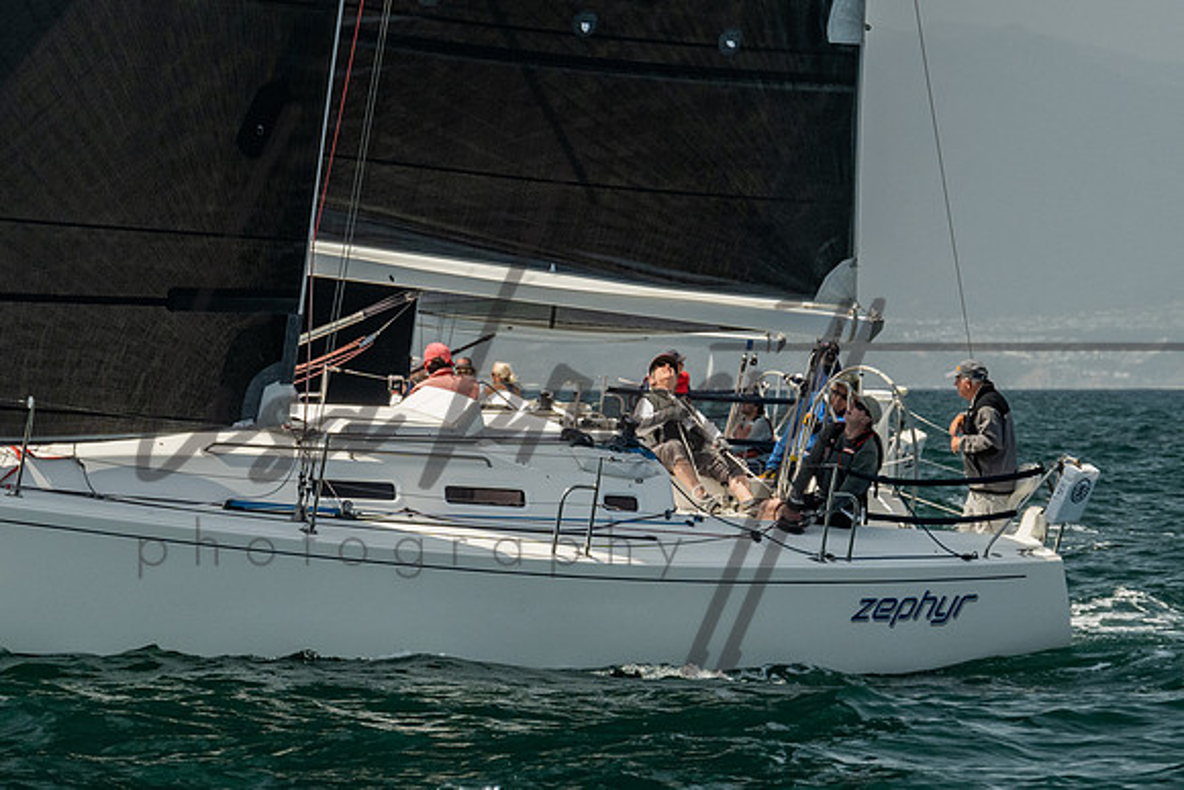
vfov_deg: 5.0
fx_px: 9048
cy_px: 275
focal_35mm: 275
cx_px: 487
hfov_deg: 7.5
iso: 320
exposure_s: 1/800
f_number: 6.3
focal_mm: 115
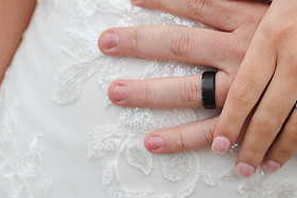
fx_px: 594
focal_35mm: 72
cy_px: 92
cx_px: 274
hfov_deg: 27.0
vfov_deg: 18.9
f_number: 3.5
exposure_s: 1/800
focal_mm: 35
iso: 125
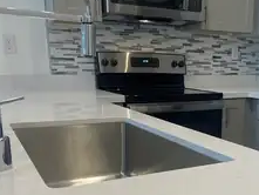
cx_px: 204
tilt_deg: -13.9
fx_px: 352
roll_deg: -0.3
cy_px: 144
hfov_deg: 39.0
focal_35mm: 47
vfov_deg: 30.4
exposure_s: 1/120
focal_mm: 4.2
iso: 64
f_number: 1.6
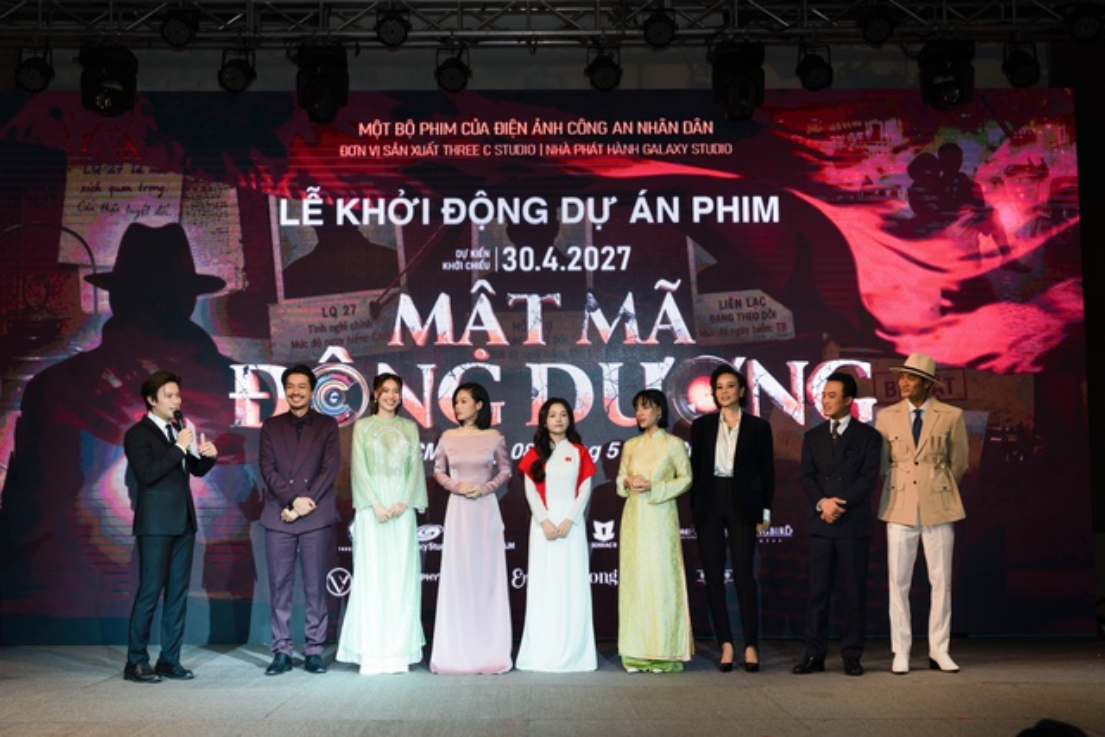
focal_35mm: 46
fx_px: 1415
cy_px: 368
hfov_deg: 42.7
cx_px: 552
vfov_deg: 29.2
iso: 640
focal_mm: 46.1
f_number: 5
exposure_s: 1/160
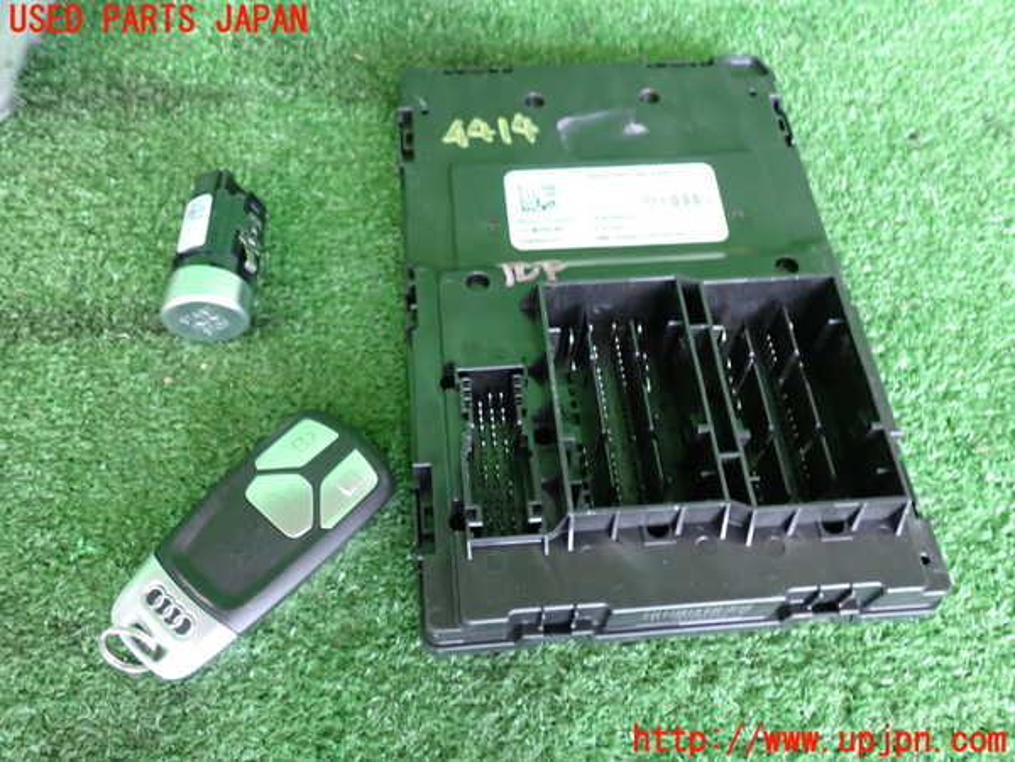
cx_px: 508
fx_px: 880
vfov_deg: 46.8
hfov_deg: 60.0
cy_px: 381
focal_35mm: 30
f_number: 2.3
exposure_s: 1/30
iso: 500
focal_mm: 5.4
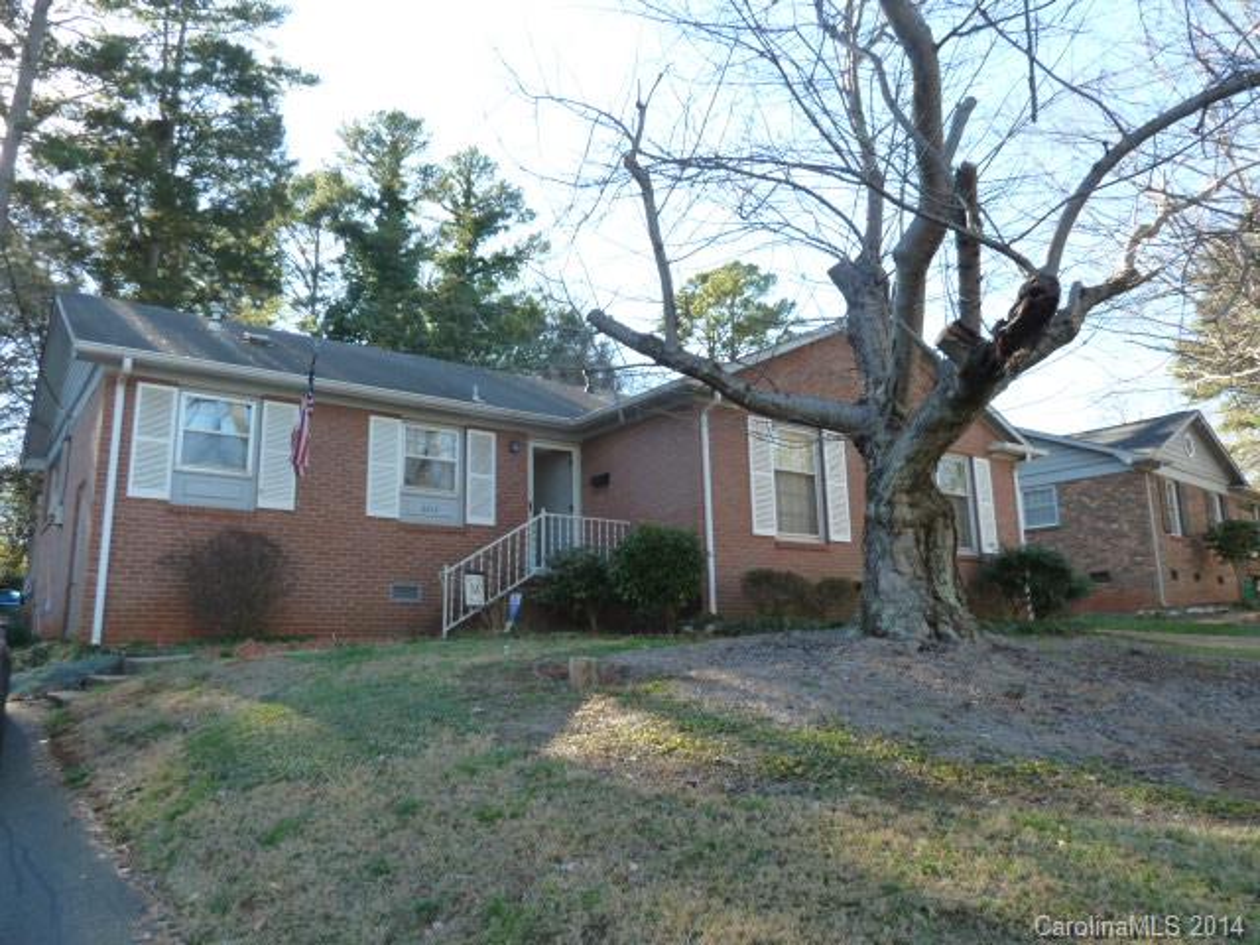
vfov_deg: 54.9
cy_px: 472
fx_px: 910
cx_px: 630
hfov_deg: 69.4
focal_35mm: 25
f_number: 3.5
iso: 125
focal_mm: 4.1
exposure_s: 1/100
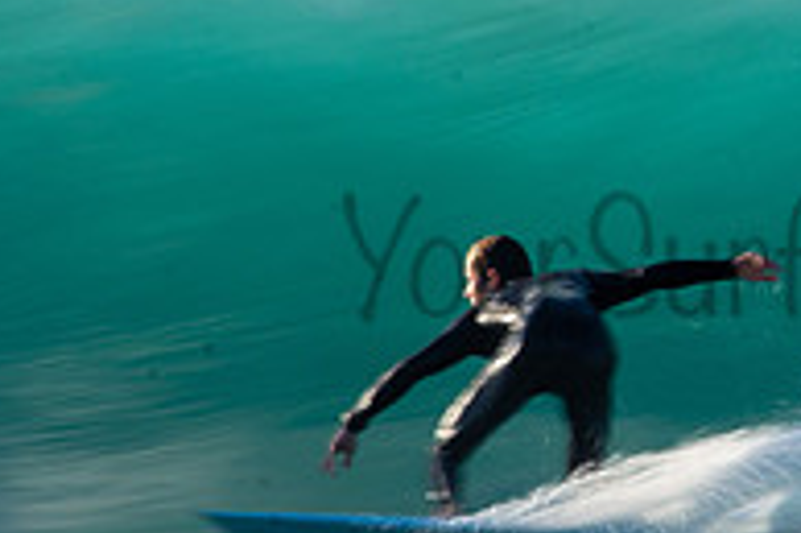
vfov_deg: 0.6
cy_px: 221
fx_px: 49908
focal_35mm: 2245
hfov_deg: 0.9
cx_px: 768
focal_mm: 500
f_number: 22
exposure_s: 1/25
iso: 100
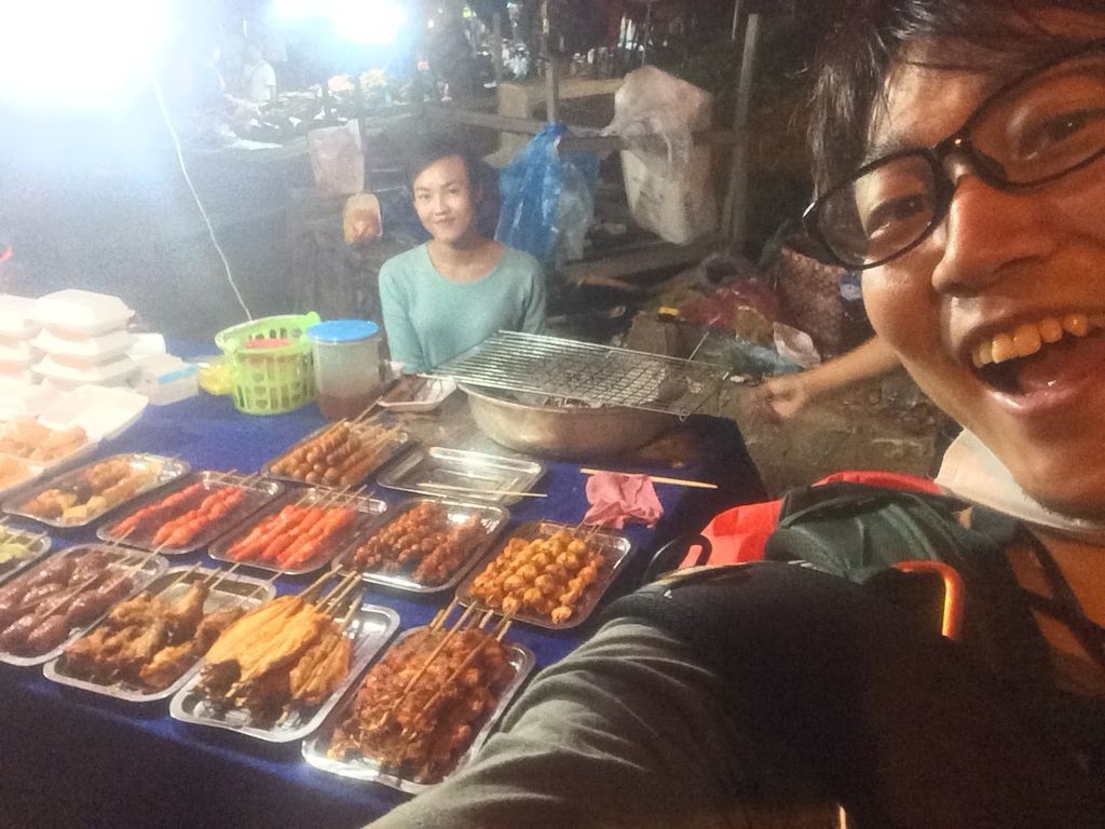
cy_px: 414
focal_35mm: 31
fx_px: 990
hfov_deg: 58.4
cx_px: 552
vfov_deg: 45.4
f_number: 2.4
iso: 640
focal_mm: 2.15
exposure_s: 1/15
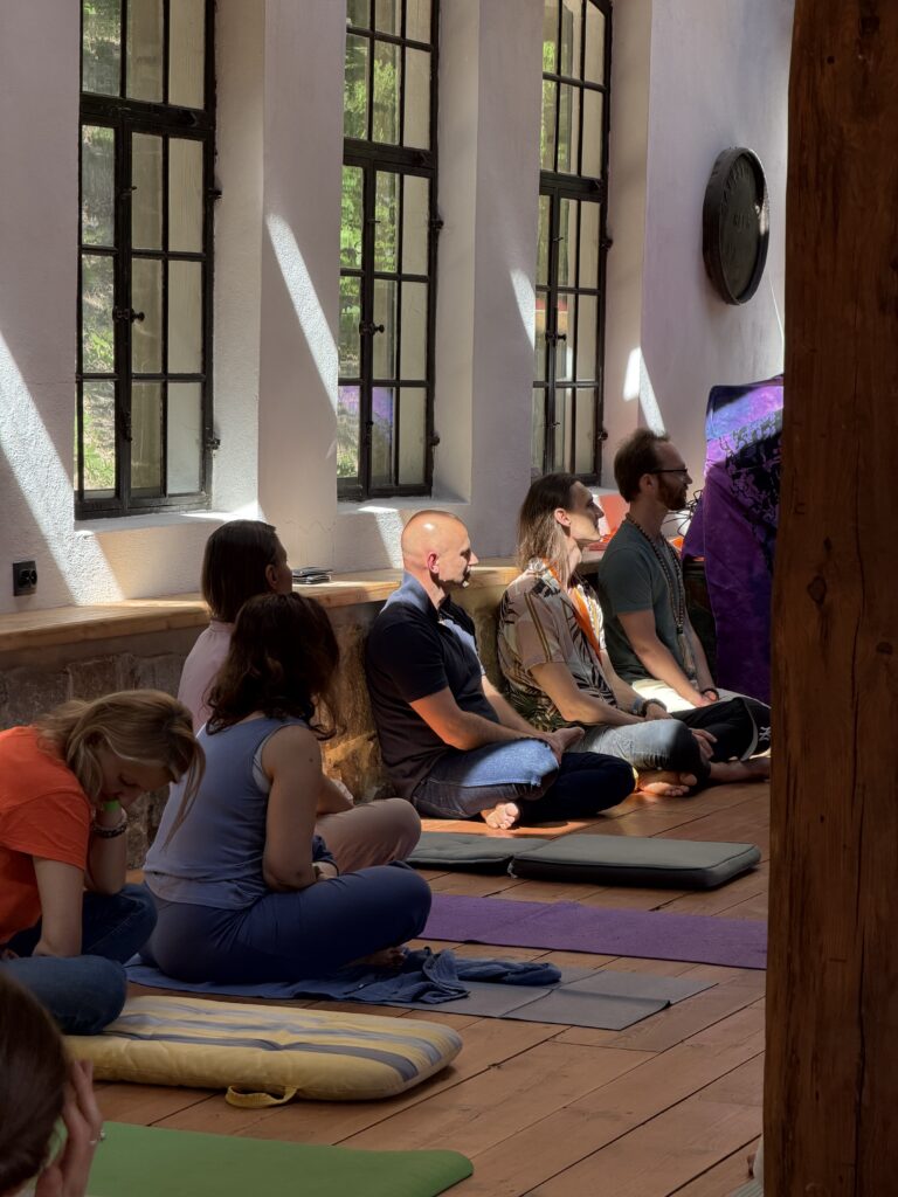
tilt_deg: -3.3
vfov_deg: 19.6
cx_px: 449
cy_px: 598
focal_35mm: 100
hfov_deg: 14.8
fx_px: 3459
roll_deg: -1.4
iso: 50
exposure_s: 1/121
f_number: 2.8
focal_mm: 16.89
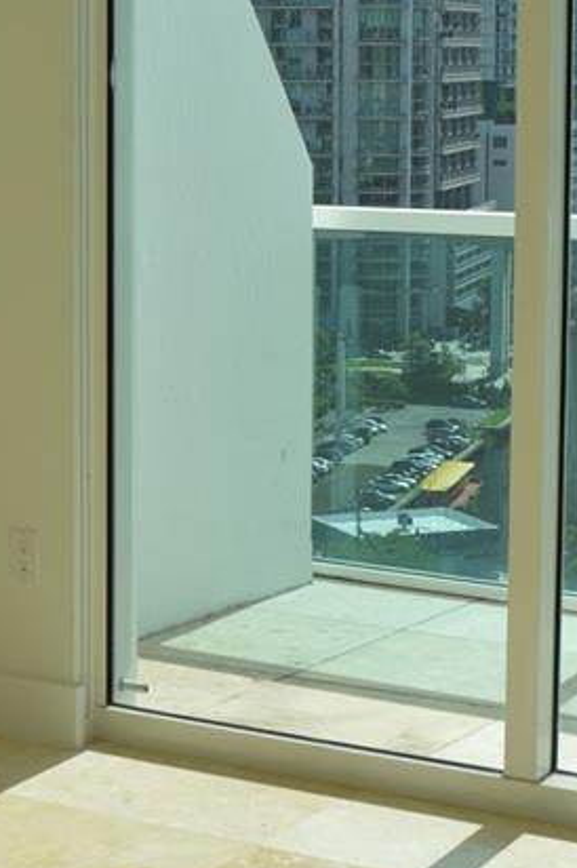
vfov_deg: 20.3
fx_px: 2419
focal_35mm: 100
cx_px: 73
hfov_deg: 13.5
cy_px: 335
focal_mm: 23
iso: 100
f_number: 8
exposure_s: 1/250
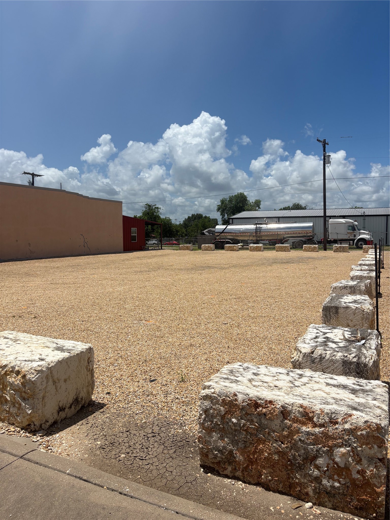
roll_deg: -0.2
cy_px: 260
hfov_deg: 53.1
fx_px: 391
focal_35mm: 26
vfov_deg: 67.3
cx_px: 195
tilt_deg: -2.6
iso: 50
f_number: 1.6
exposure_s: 1/8850
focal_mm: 5.96
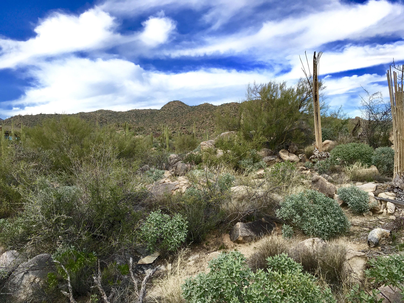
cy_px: 152
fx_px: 338
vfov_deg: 48.2
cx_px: 202
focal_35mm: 29
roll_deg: +2.0
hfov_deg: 61.7
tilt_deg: +2.7
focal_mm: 4.15
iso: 25
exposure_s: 1/732
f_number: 2.2
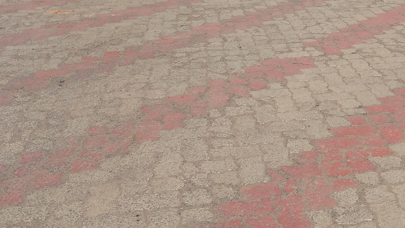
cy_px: -73
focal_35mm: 52
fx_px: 558
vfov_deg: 20.9
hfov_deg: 38.1
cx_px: 335
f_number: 16
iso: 200
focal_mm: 12
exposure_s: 1/125
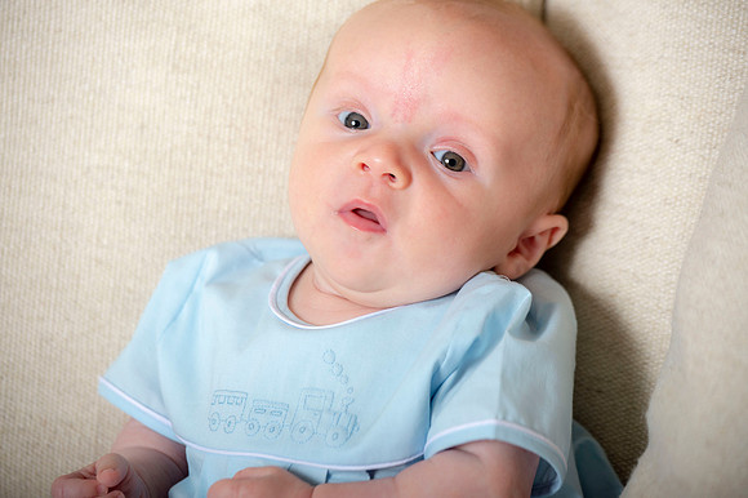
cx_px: 374
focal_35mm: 175
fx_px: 3634
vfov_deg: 7.8
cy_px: 249
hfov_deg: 11.8
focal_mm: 175
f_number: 4.5
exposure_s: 1/200
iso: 250
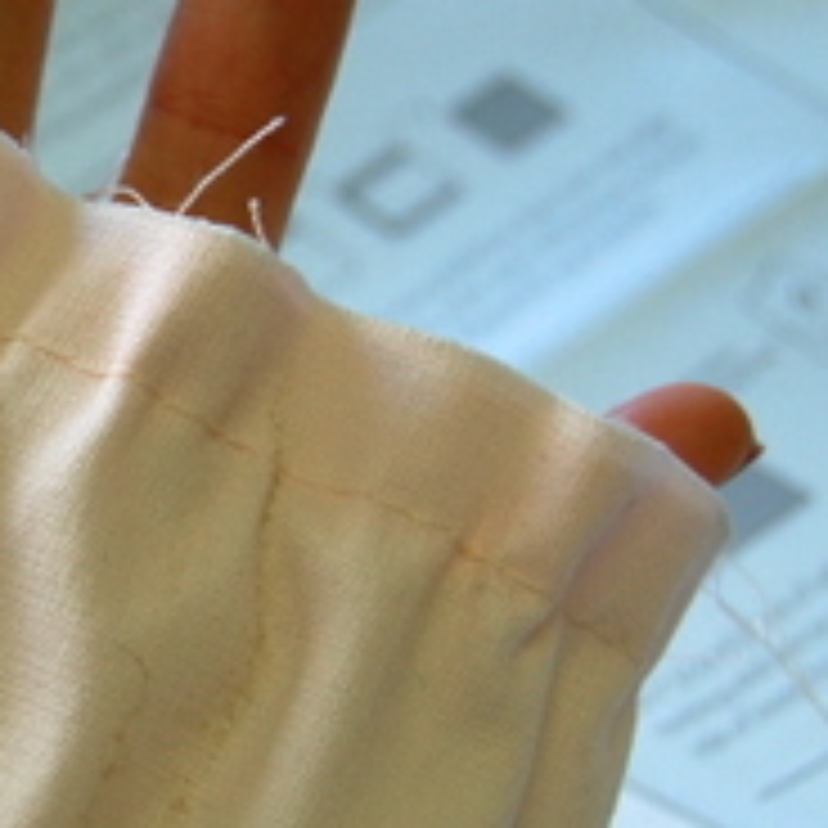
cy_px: 443
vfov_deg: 11.1
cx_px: -261
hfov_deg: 10.8
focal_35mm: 158
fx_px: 4276
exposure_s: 1/125
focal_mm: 38
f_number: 5.6
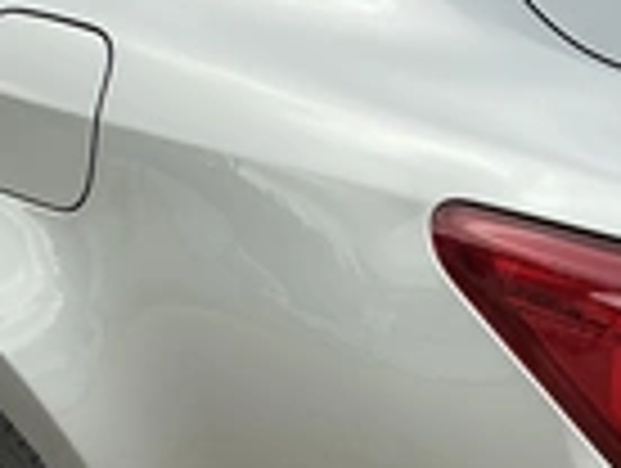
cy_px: 576
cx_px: 522
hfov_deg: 23.6
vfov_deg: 17.3
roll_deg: -1.6
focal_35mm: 81
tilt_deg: -31.7
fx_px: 1456
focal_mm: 3
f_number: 1.8
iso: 25
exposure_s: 1/534
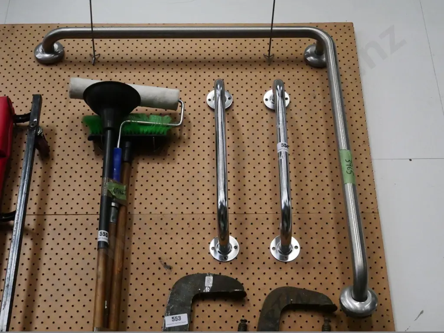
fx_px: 718
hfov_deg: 34.3
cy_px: 166
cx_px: 222
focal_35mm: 56
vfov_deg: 26.1
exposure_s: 1/1000
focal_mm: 28
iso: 6400
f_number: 4.7
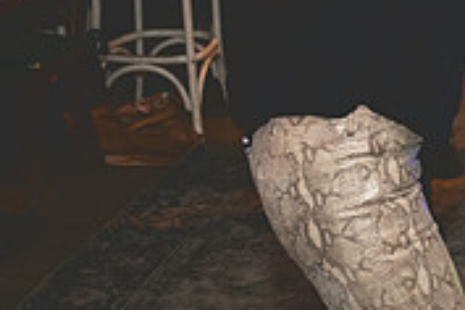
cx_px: 510
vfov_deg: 13.3
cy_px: -93
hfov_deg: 19.7
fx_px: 1279
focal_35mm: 99
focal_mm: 30
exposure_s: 1/100
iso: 3200
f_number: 2.8
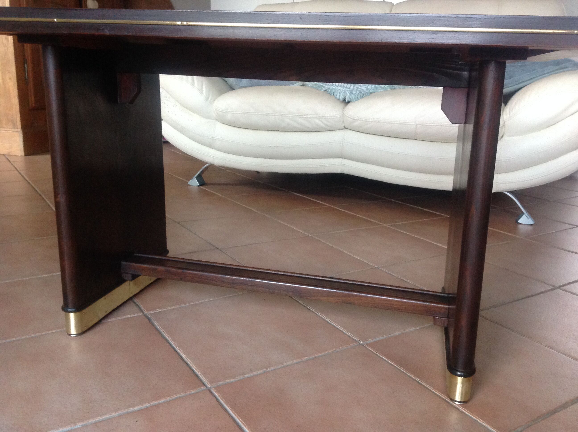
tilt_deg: -13.9
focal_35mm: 35
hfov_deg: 52.7
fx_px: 584
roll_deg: -2.4
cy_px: 216
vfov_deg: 40.6
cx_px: 289
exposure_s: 1/15
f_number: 2.4
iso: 320
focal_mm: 4.28
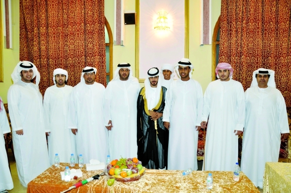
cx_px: 146
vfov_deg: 47.8
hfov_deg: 67.4
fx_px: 218
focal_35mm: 27
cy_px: 96
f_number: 3.5
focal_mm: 18
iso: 800
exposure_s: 1/80
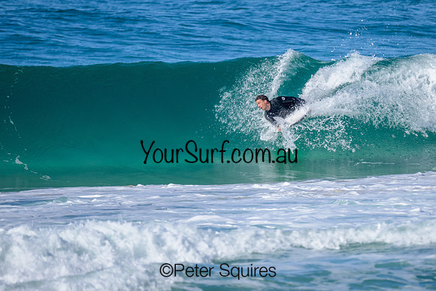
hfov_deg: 1.9
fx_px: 13313
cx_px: 239
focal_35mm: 1099
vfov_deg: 1.3
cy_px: 161
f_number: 6.3
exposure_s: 1/2000
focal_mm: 800
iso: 250
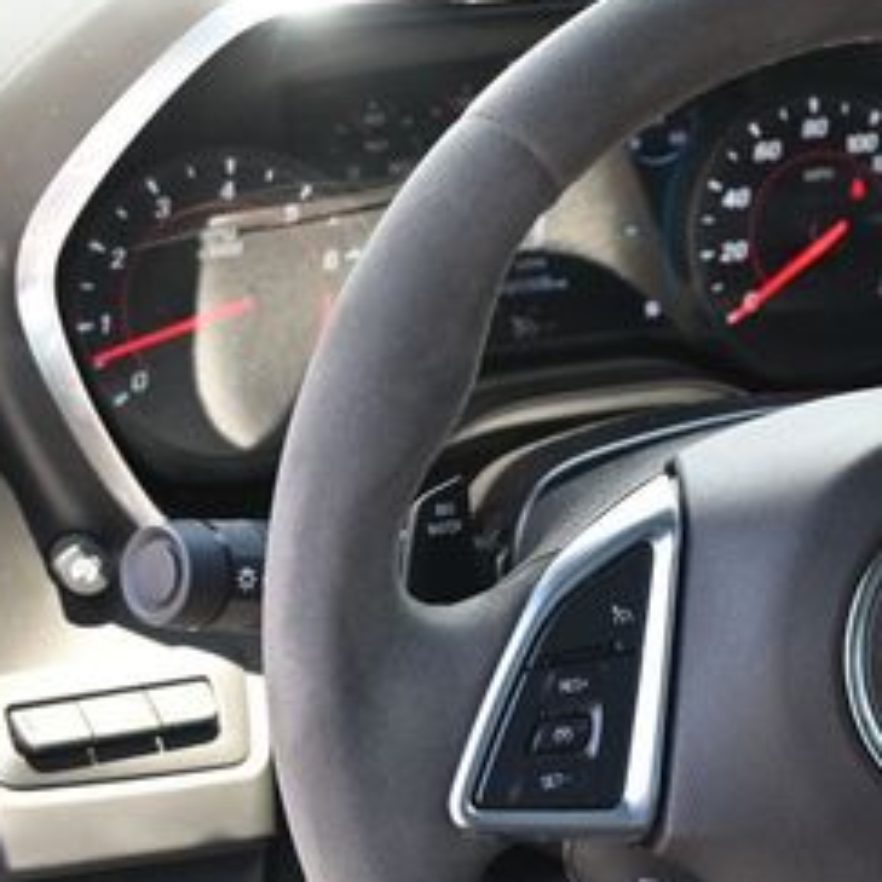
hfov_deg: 18.0
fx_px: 2710
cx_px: 882
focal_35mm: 94
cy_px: 610
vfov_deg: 18.4
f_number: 4.5
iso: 900
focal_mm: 28
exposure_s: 1/125
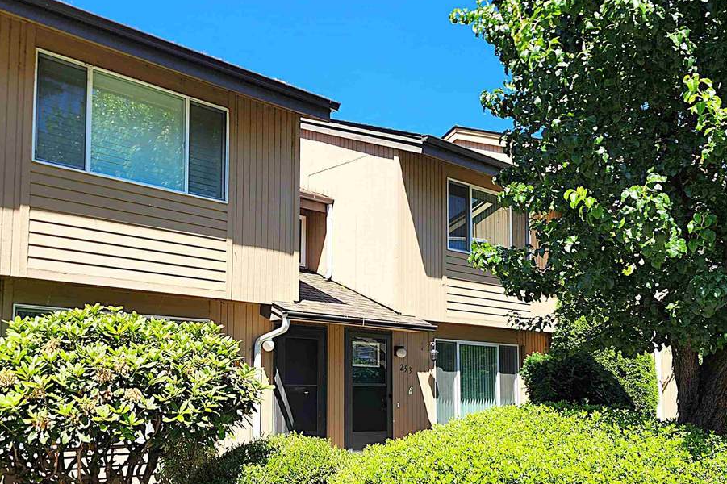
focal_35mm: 34
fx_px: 686
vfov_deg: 38.4
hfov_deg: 55.5
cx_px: 303
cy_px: 327
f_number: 1.8
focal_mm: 5.54
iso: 25
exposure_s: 1/701
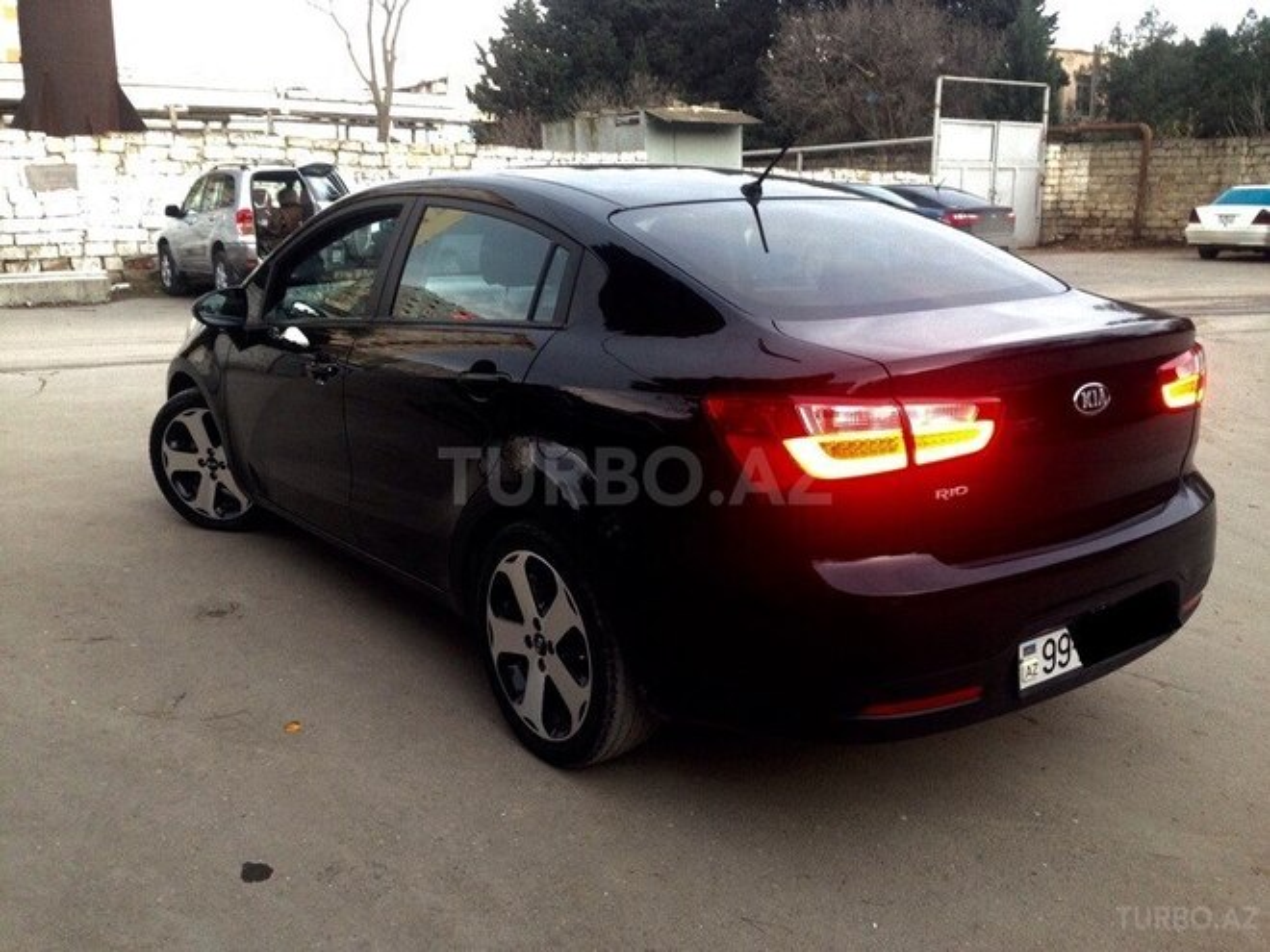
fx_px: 1211
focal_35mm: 33
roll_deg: -0.1
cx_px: 635
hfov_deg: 55.4
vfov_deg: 42.9
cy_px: 476
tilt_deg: -12.6
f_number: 2.4
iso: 200
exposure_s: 1/20
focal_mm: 4.12
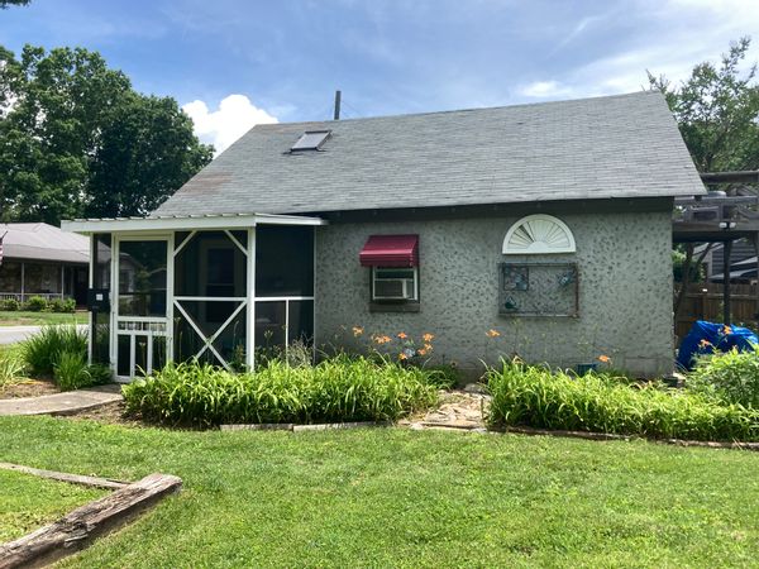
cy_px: 284
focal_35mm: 28
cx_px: 380
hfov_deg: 63.4
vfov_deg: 49.7
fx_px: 614
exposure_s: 1/1350
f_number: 1.8
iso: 20
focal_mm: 3.99
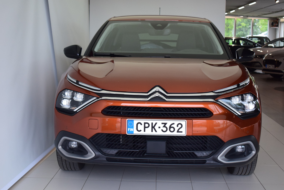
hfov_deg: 33.4
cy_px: 95
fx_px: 474
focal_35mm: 60
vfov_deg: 22.7
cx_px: 142
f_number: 4.8
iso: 1600
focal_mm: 40
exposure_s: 1/800
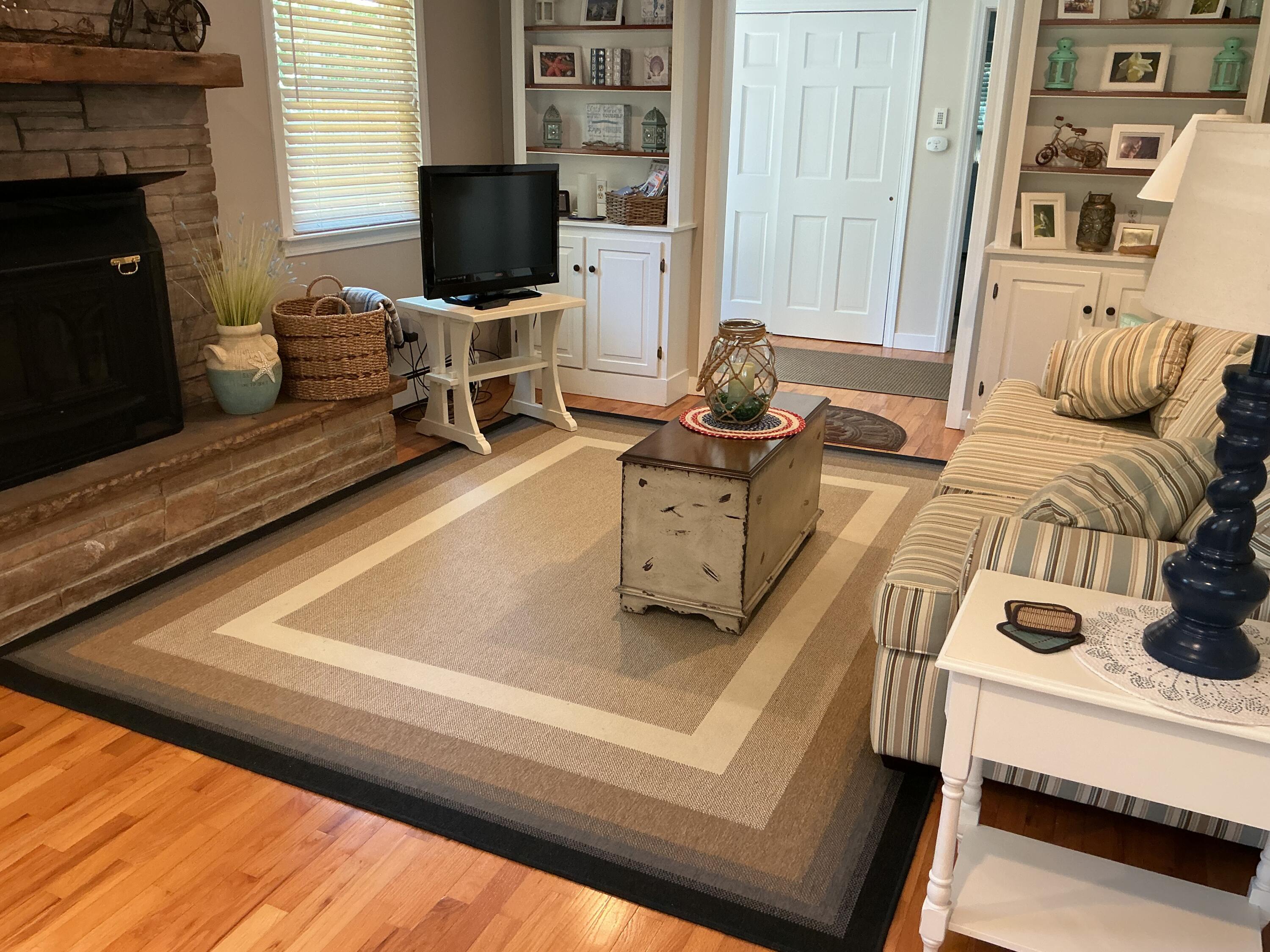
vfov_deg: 48.2
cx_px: 635
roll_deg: -0.6
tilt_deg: -19.4
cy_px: 476
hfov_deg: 61.7
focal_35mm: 29
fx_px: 1064
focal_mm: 3
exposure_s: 1/60
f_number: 1.8
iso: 125
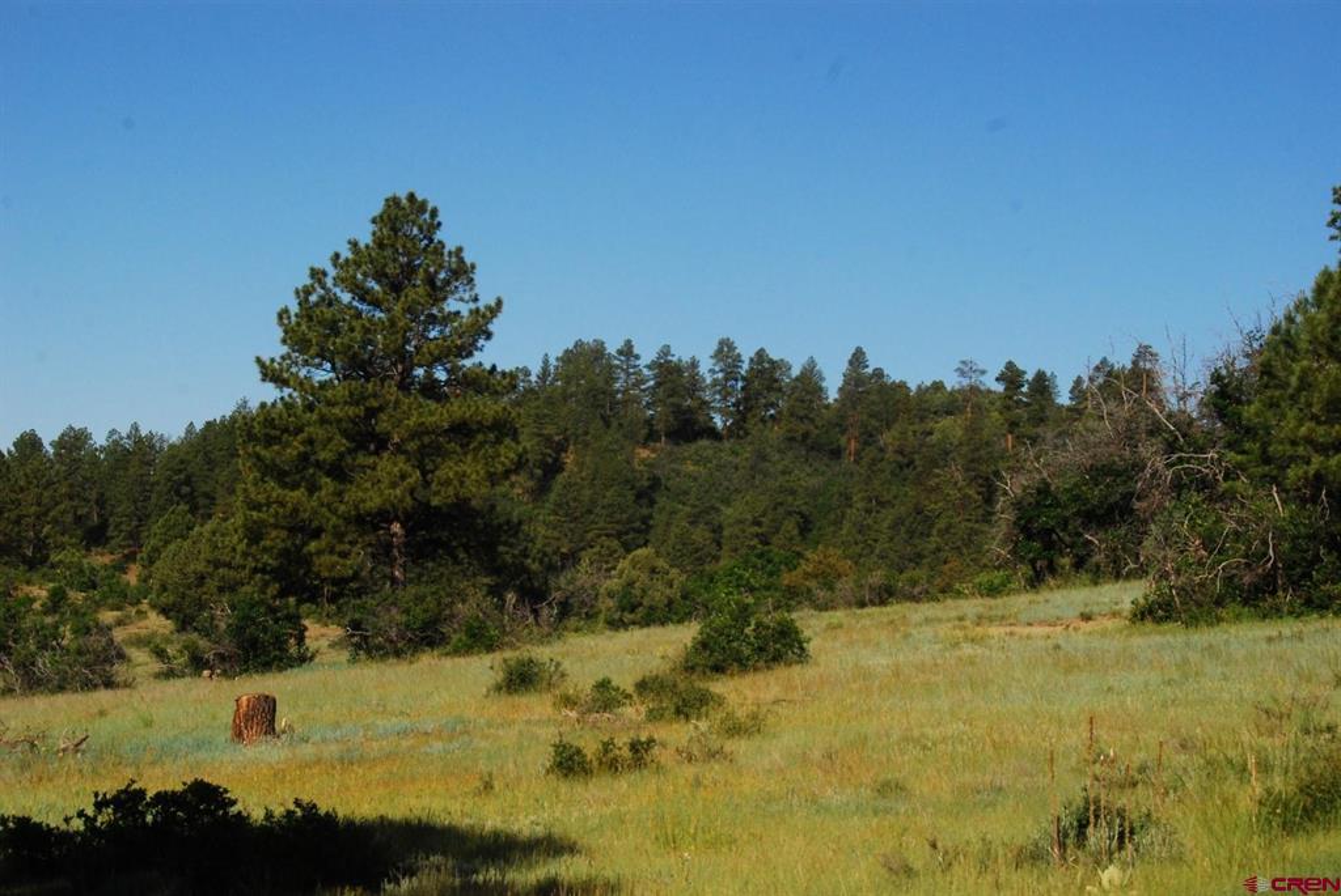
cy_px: 448
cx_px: 670
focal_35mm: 72
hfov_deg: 28.0
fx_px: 2685
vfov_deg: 19.0
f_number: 11
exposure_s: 1/500
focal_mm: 48
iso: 400
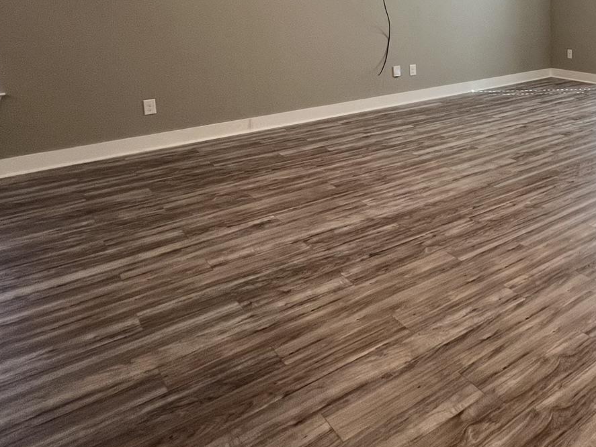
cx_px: 559
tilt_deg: -5.5
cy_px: 37
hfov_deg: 51.3
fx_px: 517
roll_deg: +0.7
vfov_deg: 42.6
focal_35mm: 30
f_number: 1.8
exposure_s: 1/120
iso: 160
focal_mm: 1.57
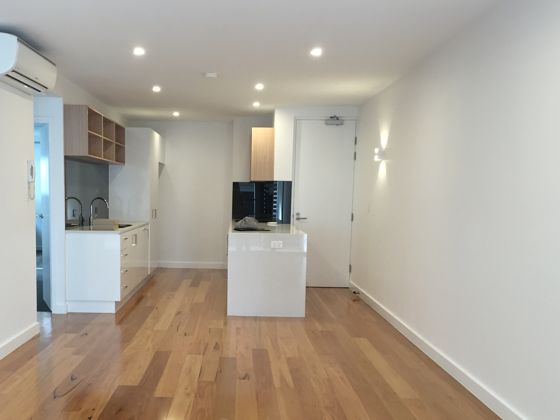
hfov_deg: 47.5
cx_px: 212
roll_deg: -1.5
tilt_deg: -8.4
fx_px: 631
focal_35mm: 39
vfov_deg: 36.6
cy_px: 266
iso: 40
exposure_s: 1/33
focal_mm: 4.15
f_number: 2.2
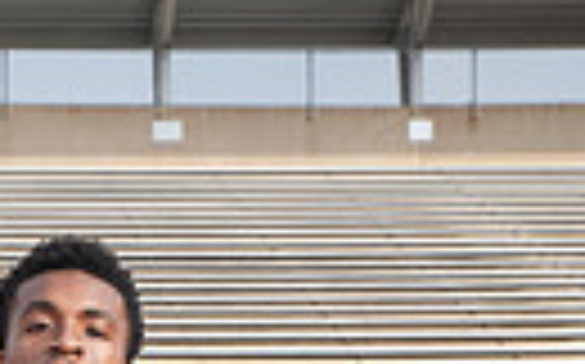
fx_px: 2358
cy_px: 917
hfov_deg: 13.9
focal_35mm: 148
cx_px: 9
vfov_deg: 8.1
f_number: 8
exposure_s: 1/320
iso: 160
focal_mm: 42
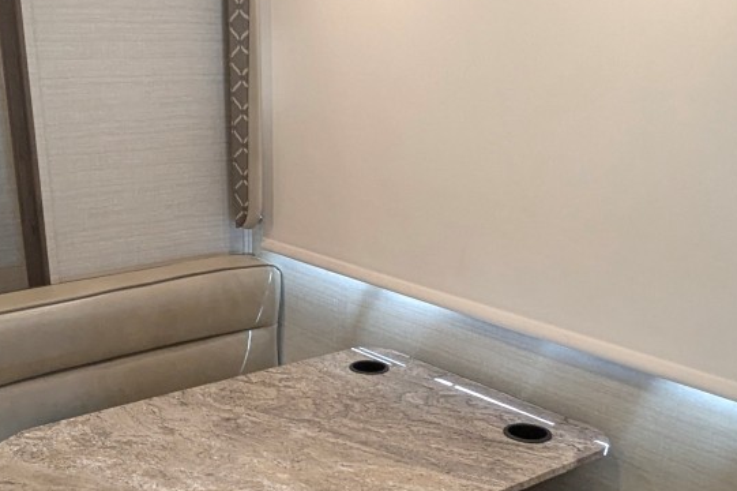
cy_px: 456
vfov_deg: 29.7
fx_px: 880
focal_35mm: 43
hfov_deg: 45.2
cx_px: 287
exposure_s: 1/84.6
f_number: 2.2
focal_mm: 2.35
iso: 459
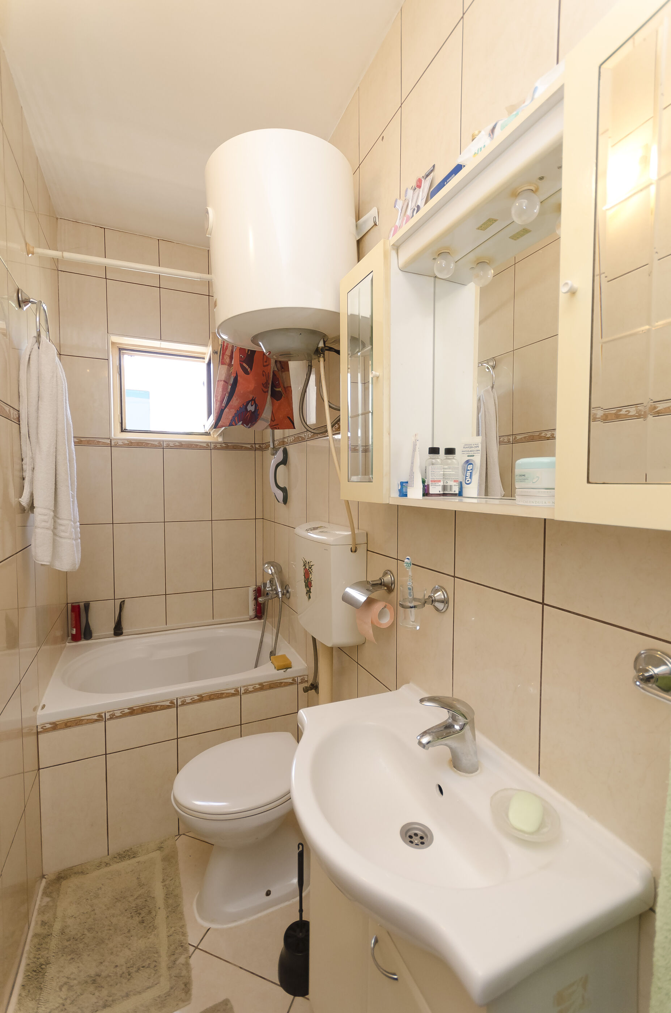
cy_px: 506
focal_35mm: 15
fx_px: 421
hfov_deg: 77.1
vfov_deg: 100.5
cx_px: 336
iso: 560
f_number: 4
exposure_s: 1/60
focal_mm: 10
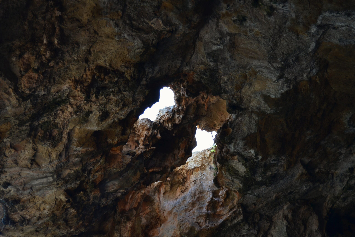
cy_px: 118
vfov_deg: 23.8
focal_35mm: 57
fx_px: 562
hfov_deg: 35.1
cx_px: 178
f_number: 5.6
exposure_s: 1/125
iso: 200
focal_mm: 38
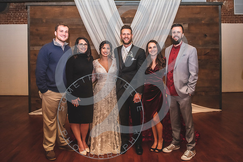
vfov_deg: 43.2
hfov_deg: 61.8
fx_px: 203
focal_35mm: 30
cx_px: 123
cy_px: 60
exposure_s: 1/125
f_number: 2.8
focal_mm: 24
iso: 1000
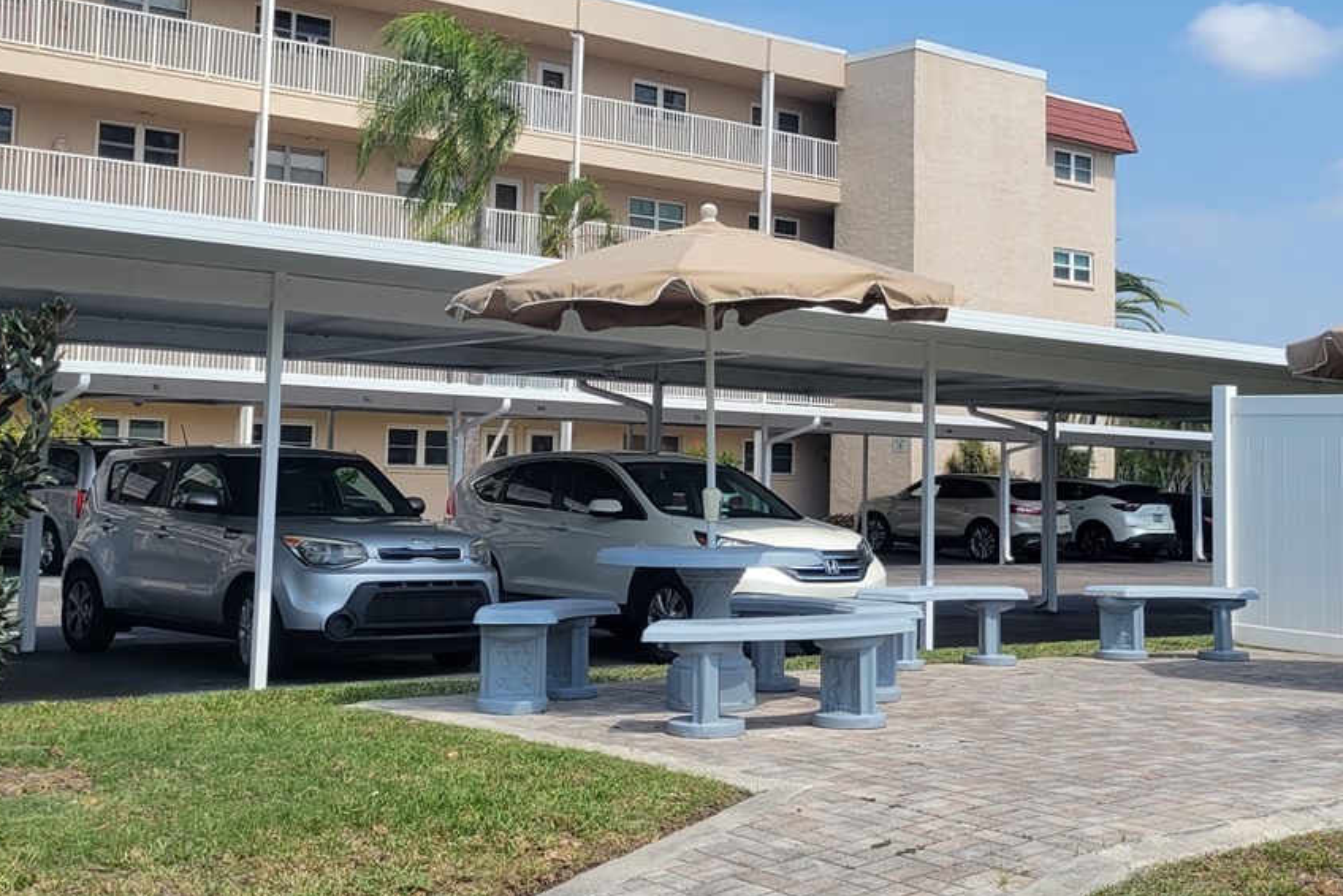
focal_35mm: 51
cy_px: 234
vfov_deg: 26.2
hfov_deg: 38.8
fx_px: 1903
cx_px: 724
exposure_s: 1/2175
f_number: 1.8
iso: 40
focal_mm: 5.4
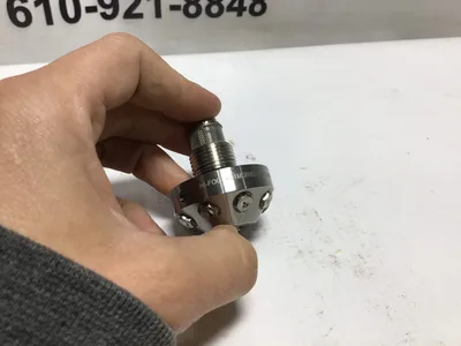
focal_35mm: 31
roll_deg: -1.9
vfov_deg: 45.4
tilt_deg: -38.2
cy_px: 173
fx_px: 413
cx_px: 230
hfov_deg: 58.4
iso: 25
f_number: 2.4
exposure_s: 1/121
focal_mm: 3.3
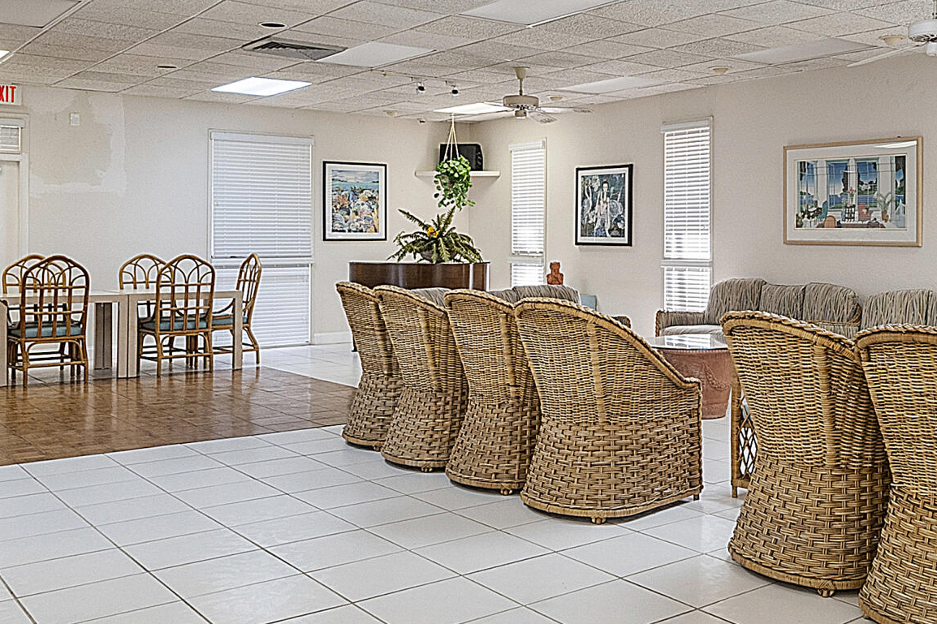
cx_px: 714
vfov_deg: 34.0
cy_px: 239
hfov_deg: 47.5
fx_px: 1015
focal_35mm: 39
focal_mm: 10
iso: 320
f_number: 5.6
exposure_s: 1/30
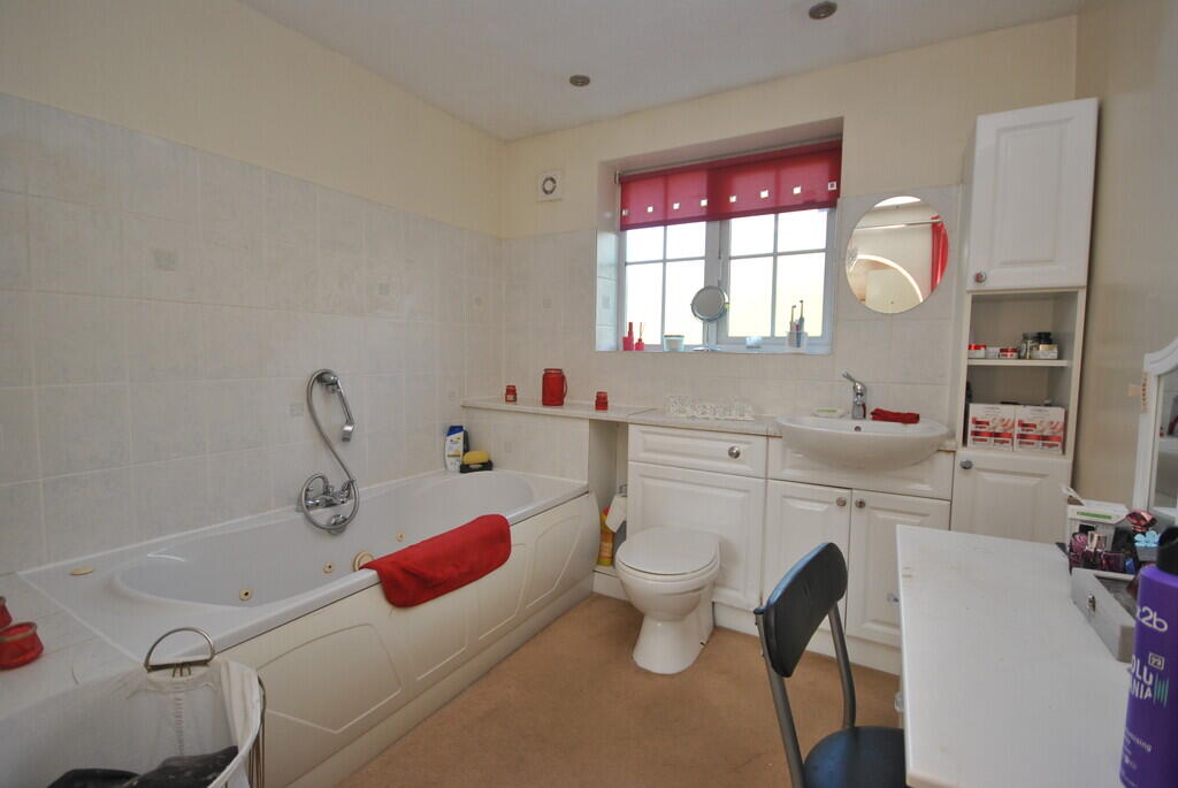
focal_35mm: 15
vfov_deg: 77.5
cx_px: 589
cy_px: 394
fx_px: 491
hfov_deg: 100.3
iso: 200
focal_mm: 10
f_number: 4
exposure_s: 1/60
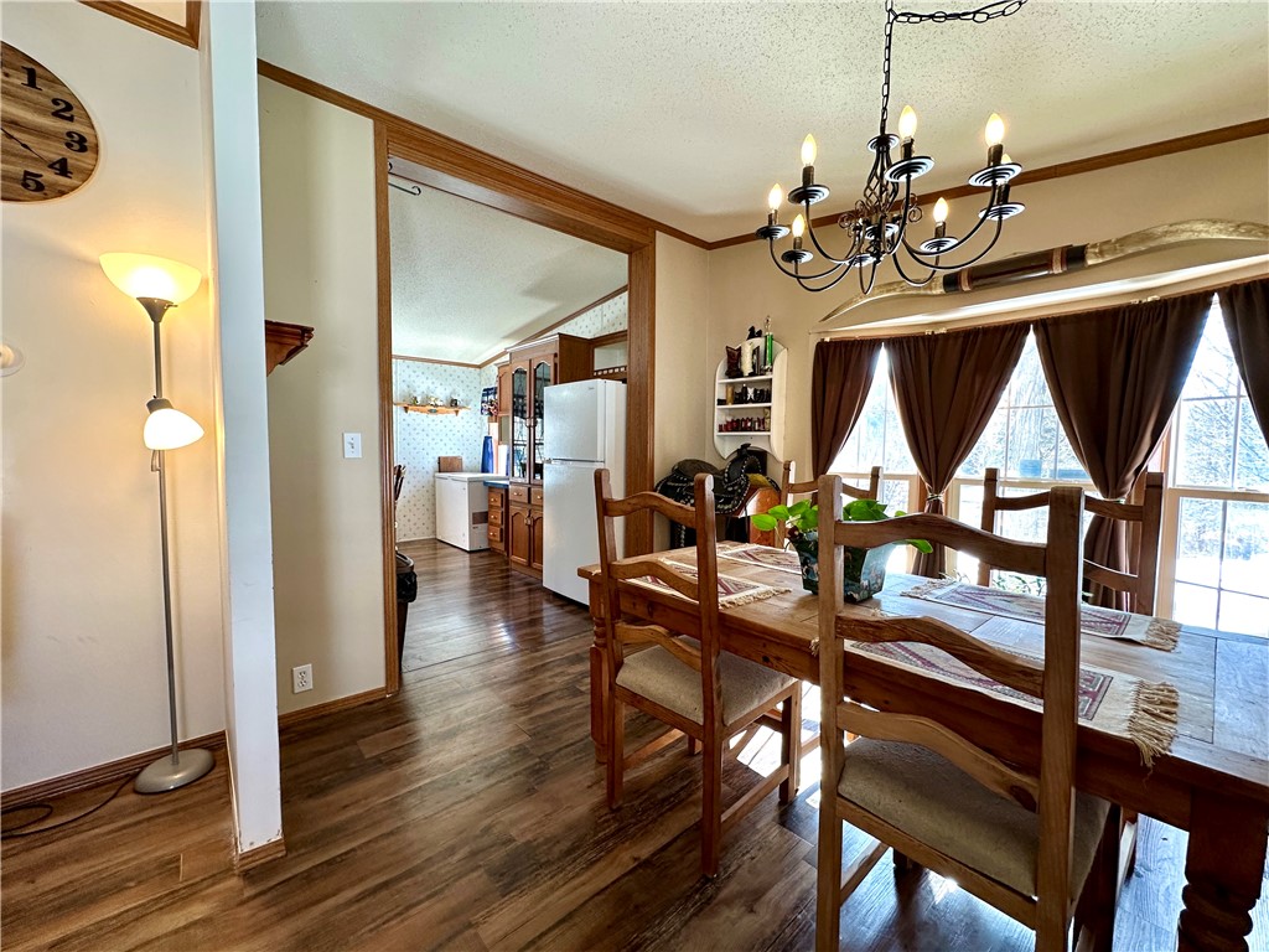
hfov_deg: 102.1
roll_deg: -1.5
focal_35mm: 14
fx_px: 513
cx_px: 634
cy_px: 476
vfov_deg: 85.7
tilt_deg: -3.1
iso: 200
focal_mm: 2.22
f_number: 2.2
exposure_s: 1/120
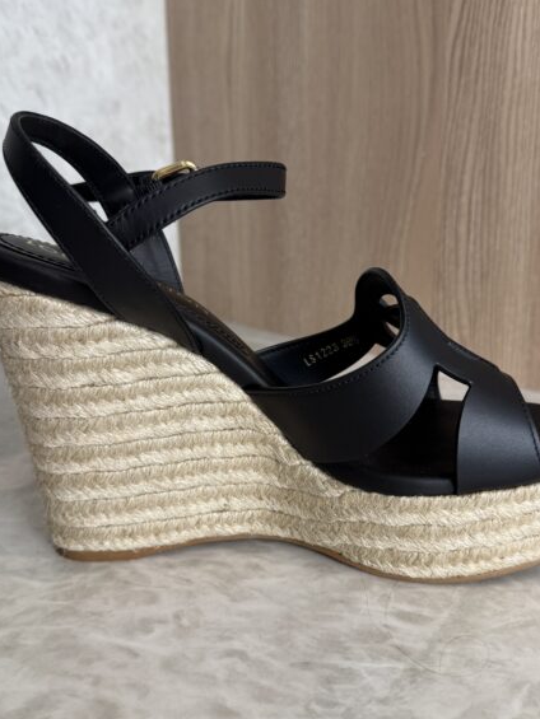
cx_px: 273
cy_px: 383
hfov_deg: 41.8
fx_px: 707
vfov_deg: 53.9
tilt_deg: -17.8
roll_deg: +0.4
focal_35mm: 34
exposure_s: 1/120
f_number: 1.78
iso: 100
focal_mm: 6.76
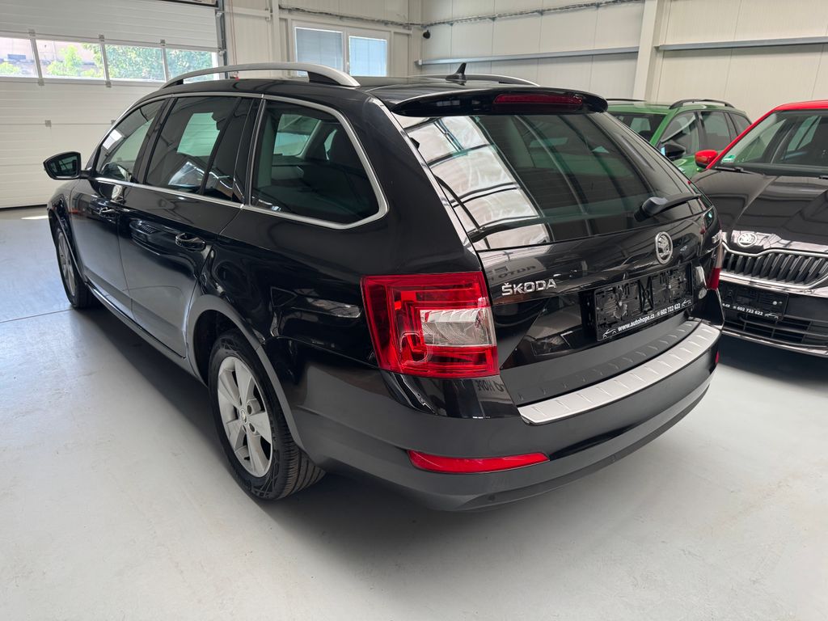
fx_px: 574
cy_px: 310
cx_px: 414
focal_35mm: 24
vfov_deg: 56.8
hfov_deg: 71.6
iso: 125
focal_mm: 6.76
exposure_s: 1/121
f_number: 1.78
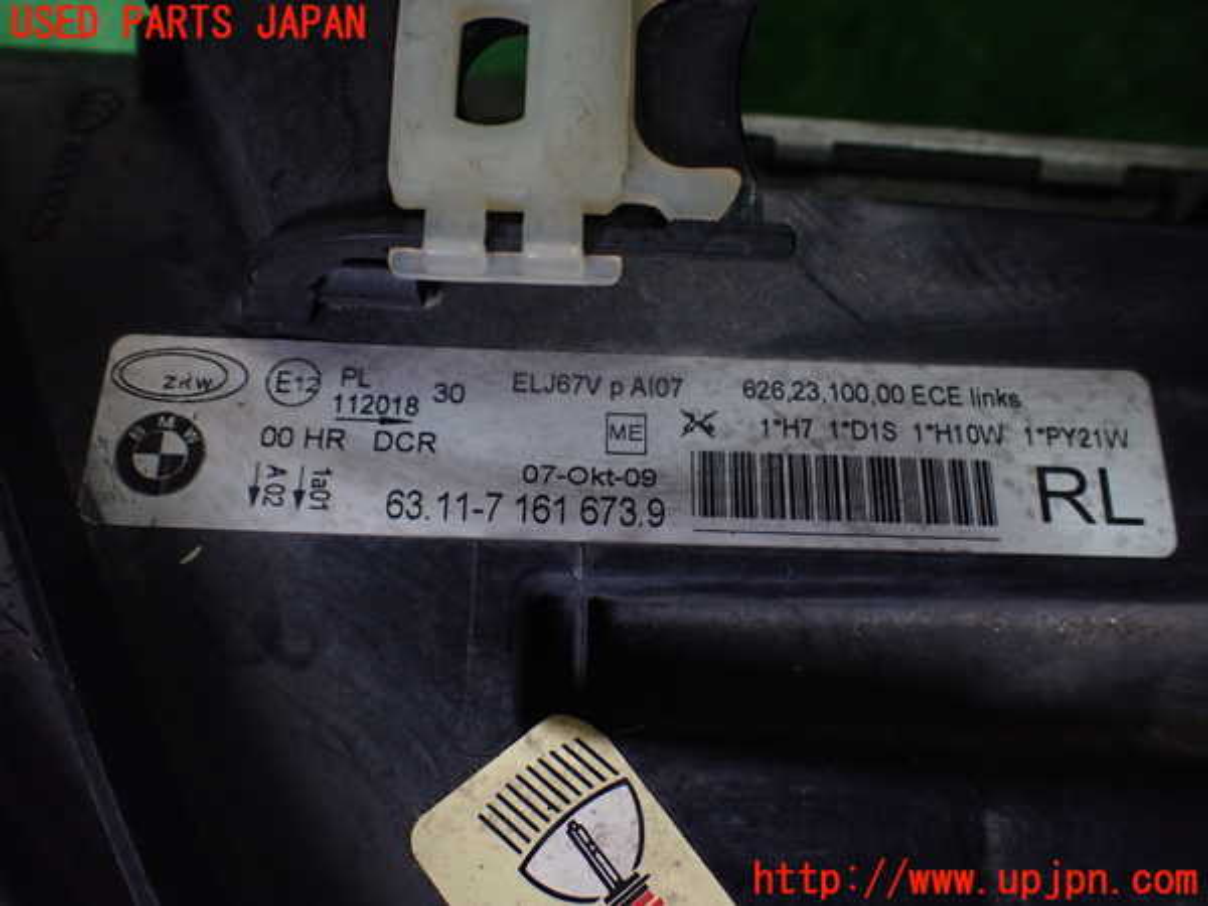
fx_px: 1047
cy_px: 453
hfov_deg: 60.0
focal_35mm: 30
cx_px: 604
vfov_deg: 46.8
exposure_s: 1/125
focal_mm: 5.4
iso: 500
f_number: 2.3
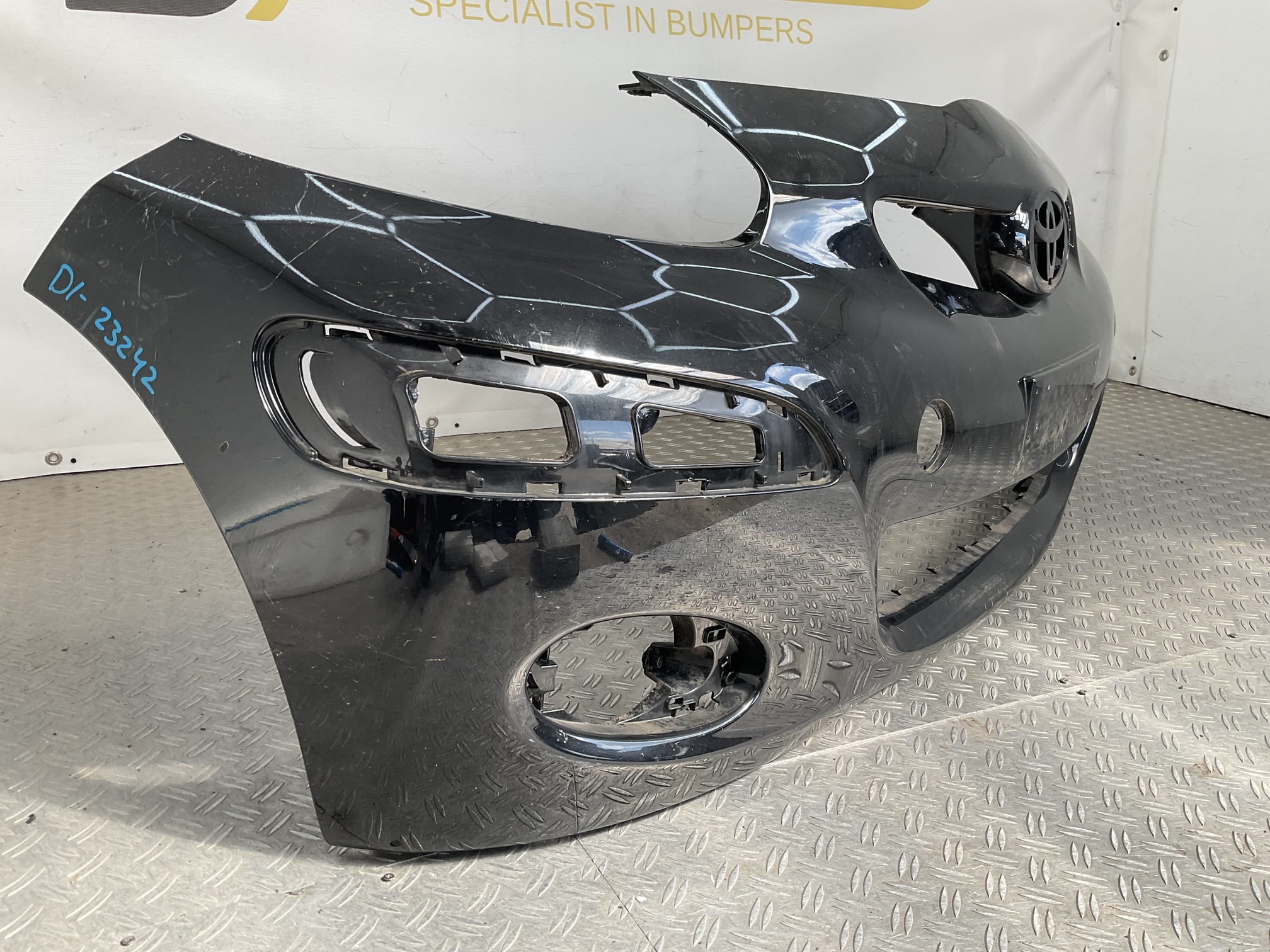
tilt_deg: -16.6
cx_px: 635
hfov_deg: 61.7
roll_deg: -2.8
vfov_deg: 48.2
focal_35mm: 29
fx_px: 1064
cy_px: 476
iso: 16
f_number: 1.8
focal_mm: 3
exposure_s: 1/260
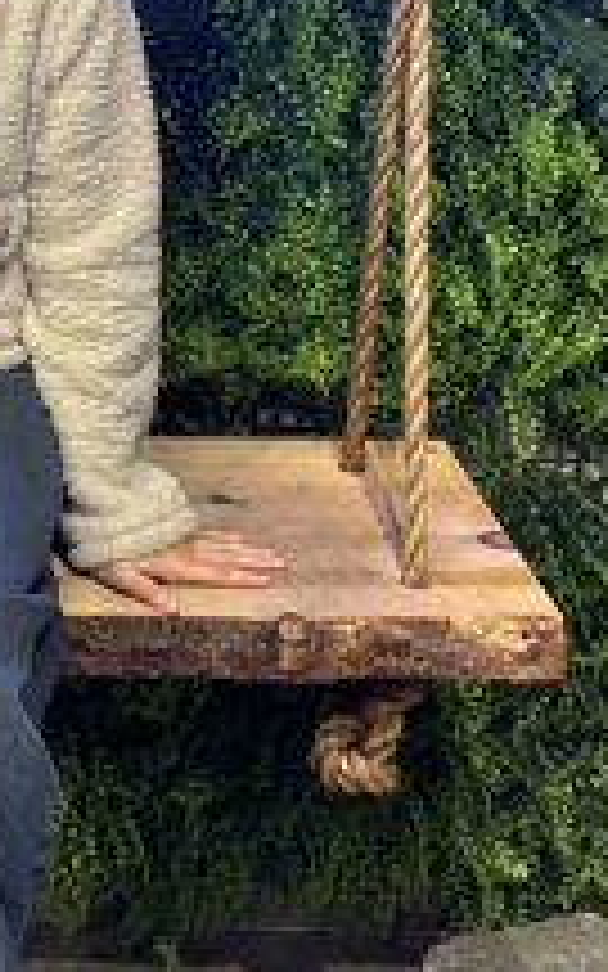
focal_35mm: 75
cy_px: 137
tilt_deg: -9.4
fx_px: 1988
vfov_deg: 26.7
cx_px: -153
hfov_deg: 16.5
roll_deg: -2.3
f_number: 1.6
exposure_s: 1/40
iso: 500
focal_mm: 5.96
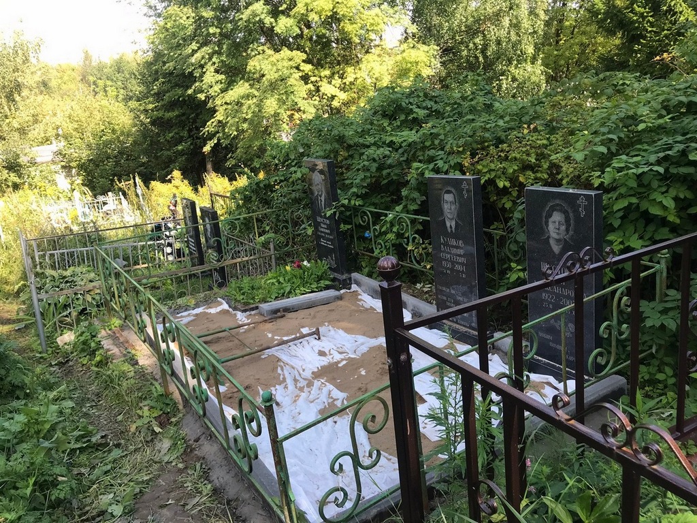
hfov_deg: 63.4
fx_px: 564
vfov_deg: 49.7
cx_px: 348
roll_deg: +7.1
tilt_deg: -16.1
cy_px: 262
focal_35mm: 28
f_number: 1.8
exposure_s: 1/344
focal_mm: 3.99
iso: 20
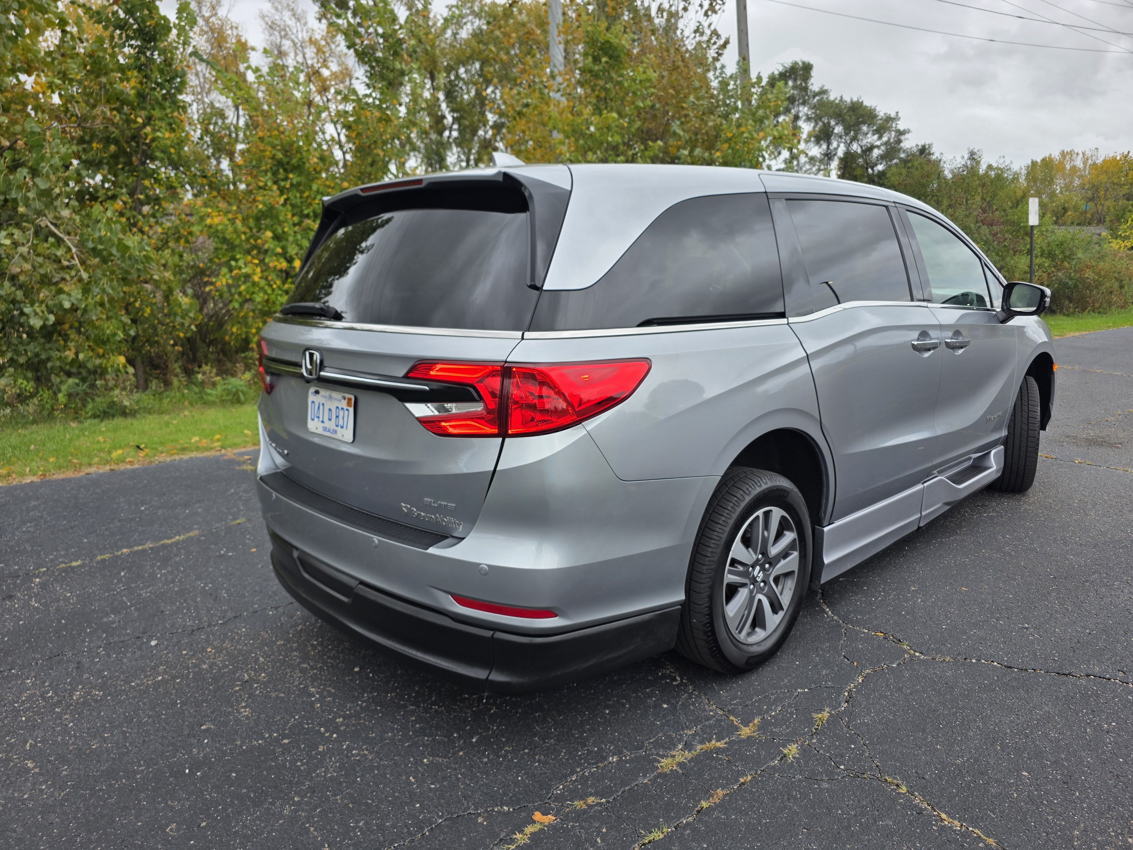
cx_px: 566
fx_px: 753
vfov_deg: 58.9
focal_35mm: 23
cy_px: 425
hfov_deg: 73.9
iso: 80
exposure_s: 1/1343
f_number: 1.7
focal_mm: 6.3
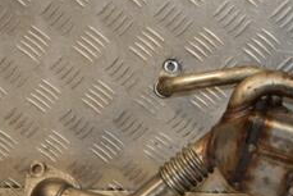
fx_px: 961
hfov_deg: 16.8
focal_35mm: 118
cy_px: 108
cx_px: 322
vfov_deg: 11.6
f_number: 5.6
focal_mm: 30
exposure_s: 1/200
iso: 800
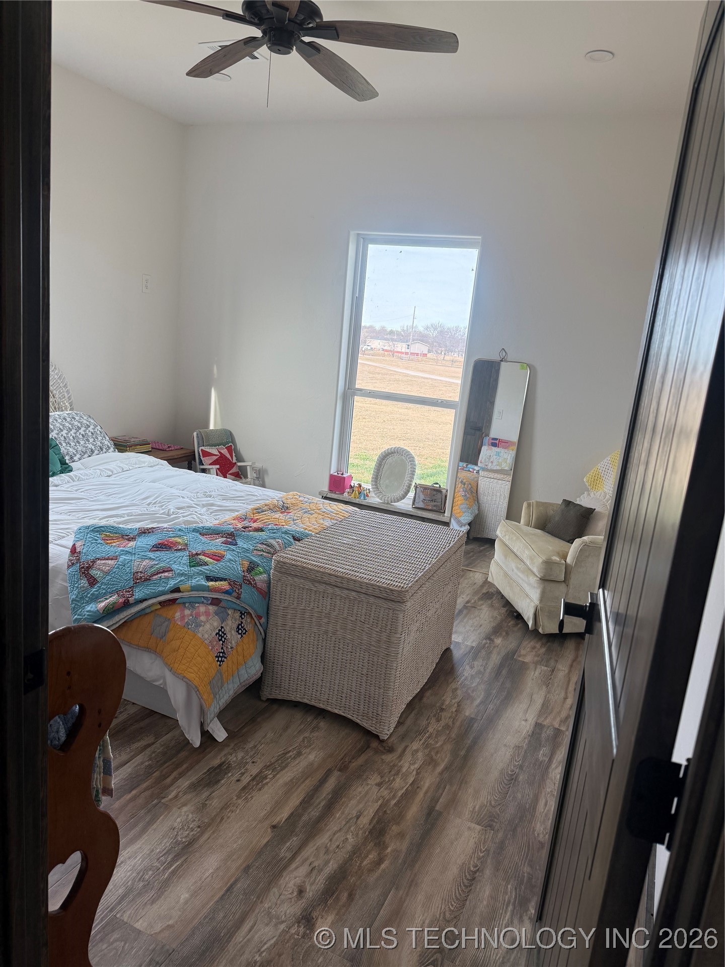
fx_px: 670
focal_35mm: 24
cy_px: 484
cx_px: 362
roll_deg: -6.5
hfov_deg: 56.8
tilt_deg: -11.1
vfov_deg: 71.6
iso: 125
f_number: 1.78
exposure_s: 1/233
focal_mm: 6.76
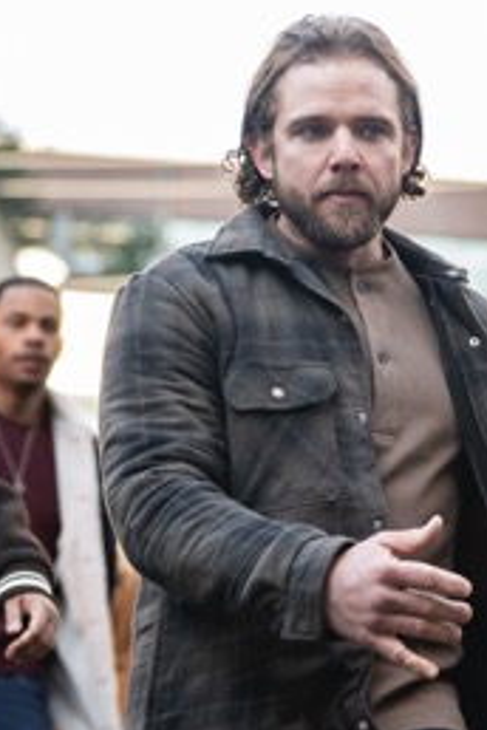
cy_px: 447
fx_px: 4403
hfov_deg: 6.3
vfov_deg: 9.5
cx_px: 280
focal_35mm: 217
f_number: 2.8
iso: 800
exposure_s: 1/1000
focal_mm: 70
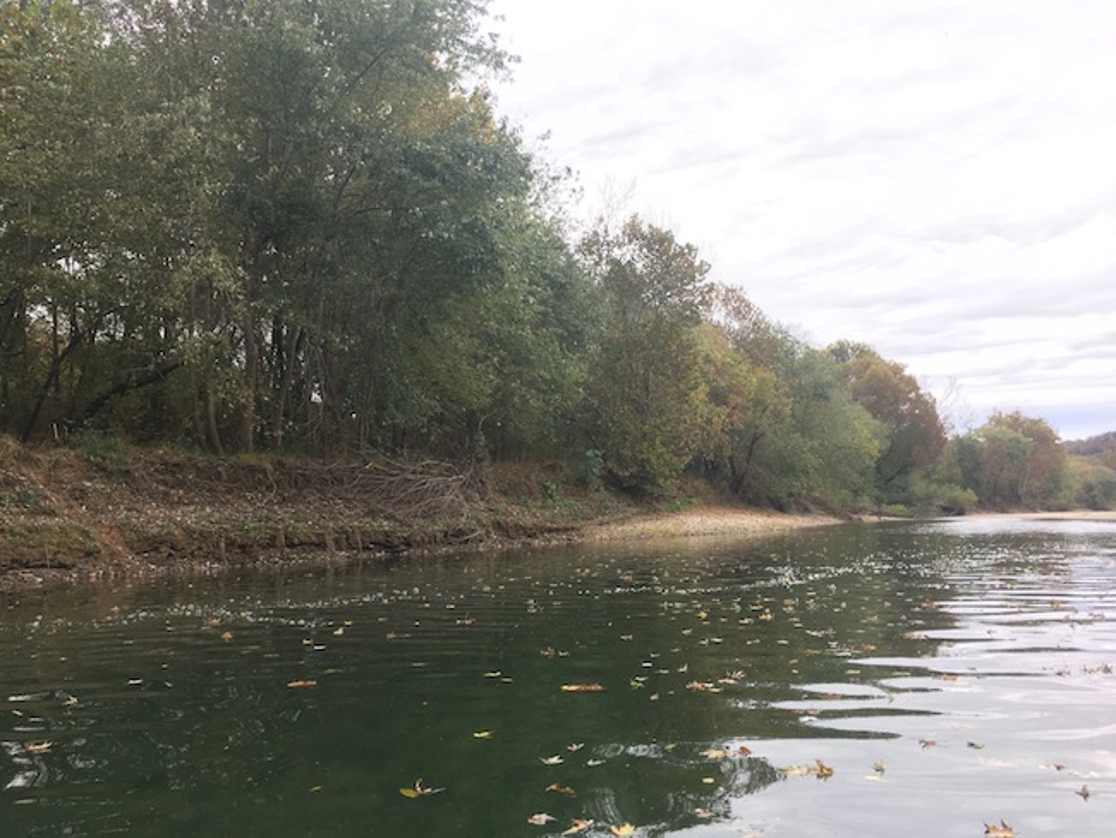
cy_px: 419
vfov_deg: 48.3
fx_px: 935
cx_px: 558
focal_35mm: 29
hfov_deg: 61.6
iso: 25
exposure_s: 1/120
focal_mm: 4.15
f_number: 2.2
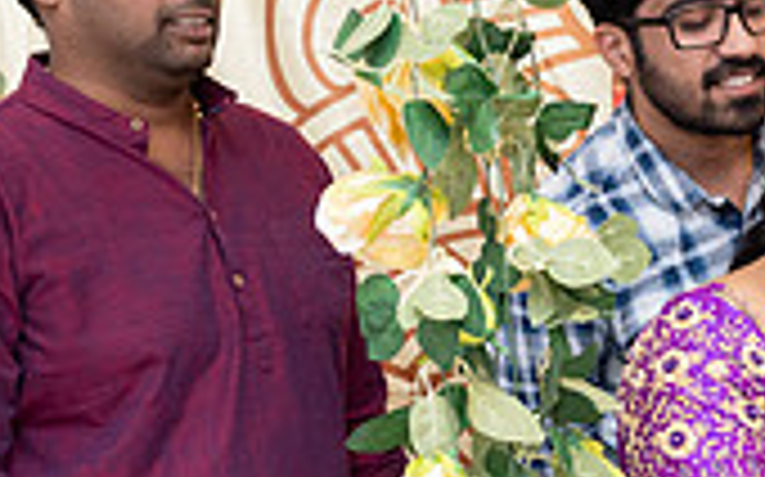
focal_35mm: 99
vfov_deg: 12.9
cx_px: 918
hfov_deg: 19.7
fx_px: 2063
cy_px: 569
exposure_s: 1/200
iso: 500
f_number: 4
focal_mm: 28.5
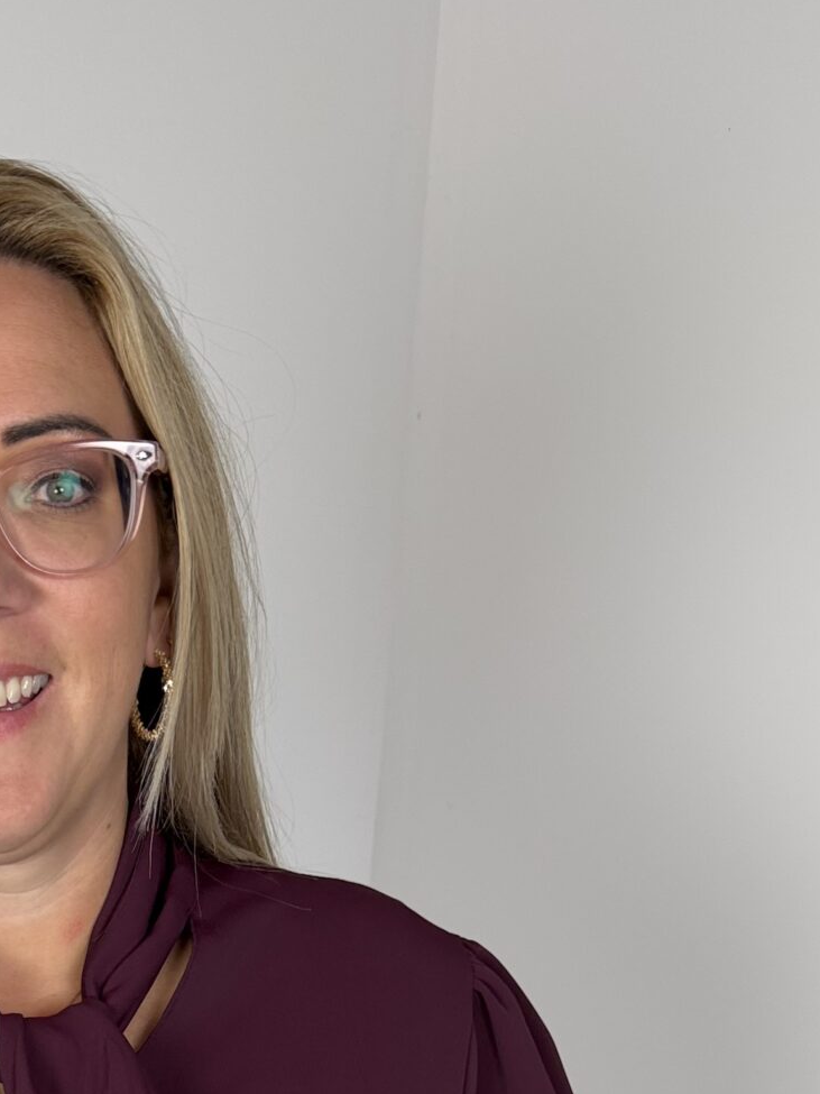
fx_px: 1990
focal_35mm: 63
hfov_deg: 22.6
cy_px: 1412
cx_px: 49
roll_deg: -2.7
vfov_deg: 26.3
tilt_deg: -12.8
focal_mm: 6.76
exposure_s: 1/100
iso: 100
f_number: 1.78
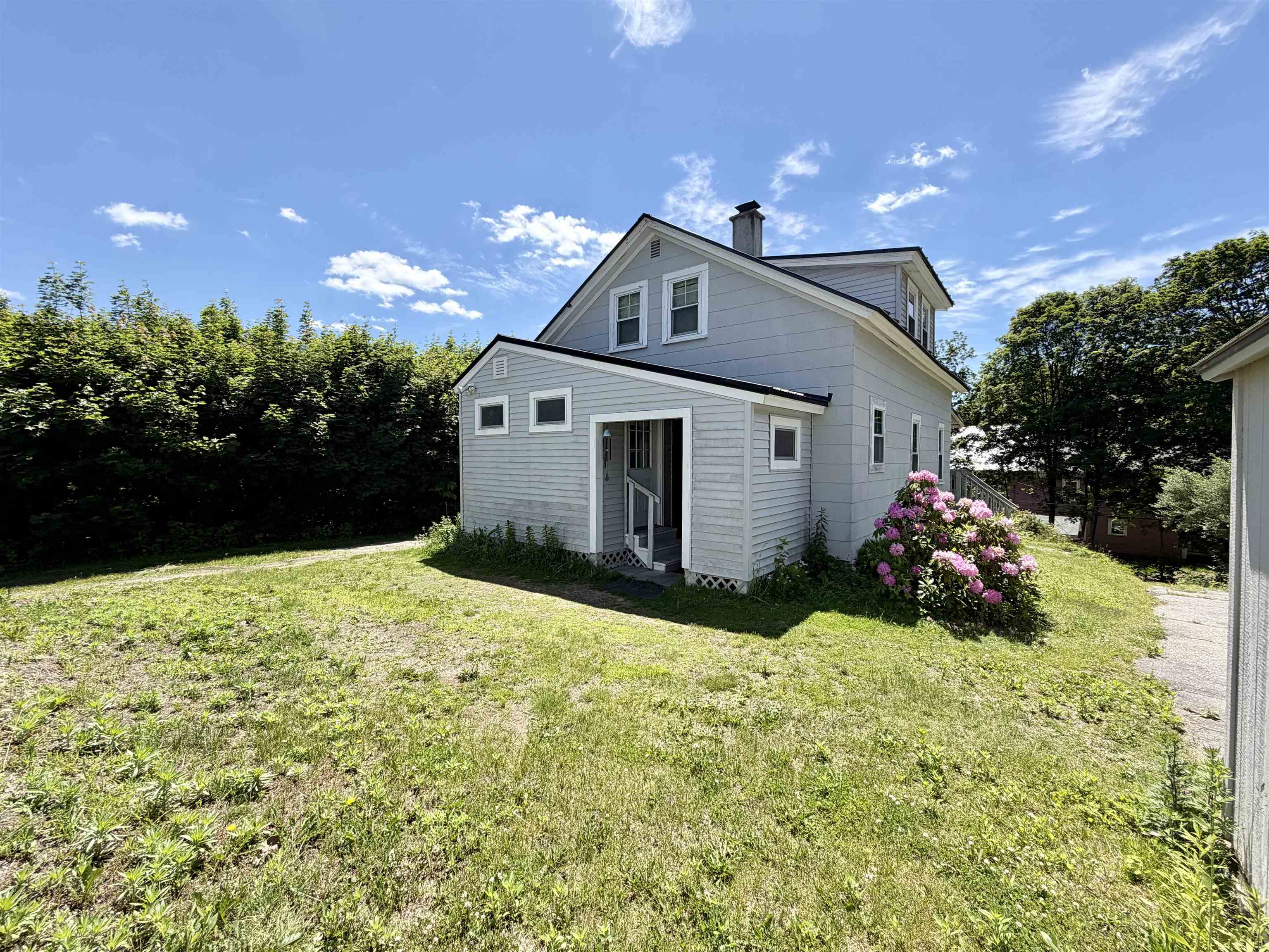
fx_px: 513
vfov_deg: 85.7
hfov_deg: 102.1
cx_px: 634
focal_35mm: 14
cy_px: 476
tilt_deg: -1.9
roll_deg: +0.3
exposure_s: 1/770
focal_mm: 2.22
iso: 25
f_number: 2.2
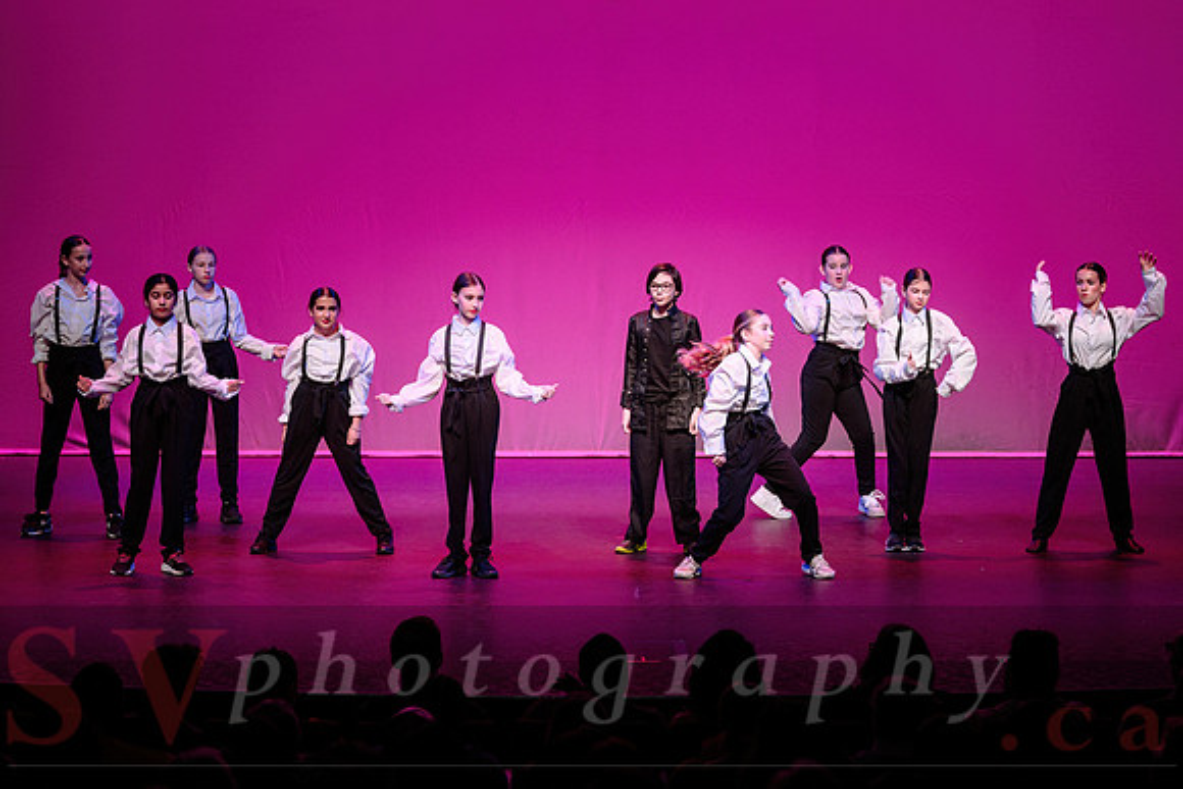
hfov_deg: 20.1
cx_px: 637
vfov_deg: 13.5
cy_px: 324
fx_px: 3334
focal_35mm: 101
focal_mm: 86
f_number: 2.8
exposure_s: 1/500
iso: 800
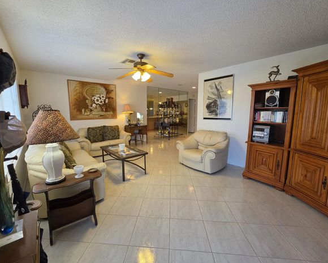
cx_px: 158
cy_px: 129
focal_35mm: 14
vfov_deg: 88.0
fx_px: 136
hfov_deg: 100.7
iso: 160
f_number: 1.9
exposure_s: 1/120
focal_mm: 2.2
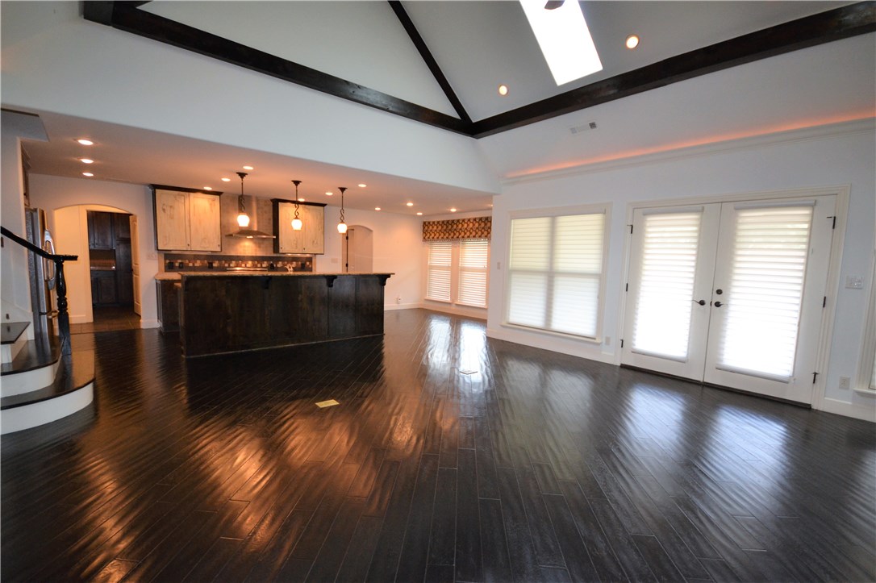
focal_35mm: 15
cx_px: 438
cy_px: 292
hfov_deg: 100.4
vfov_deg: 77.3
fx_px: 365
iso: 1000
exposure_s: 1/60
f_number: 4
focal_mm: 10
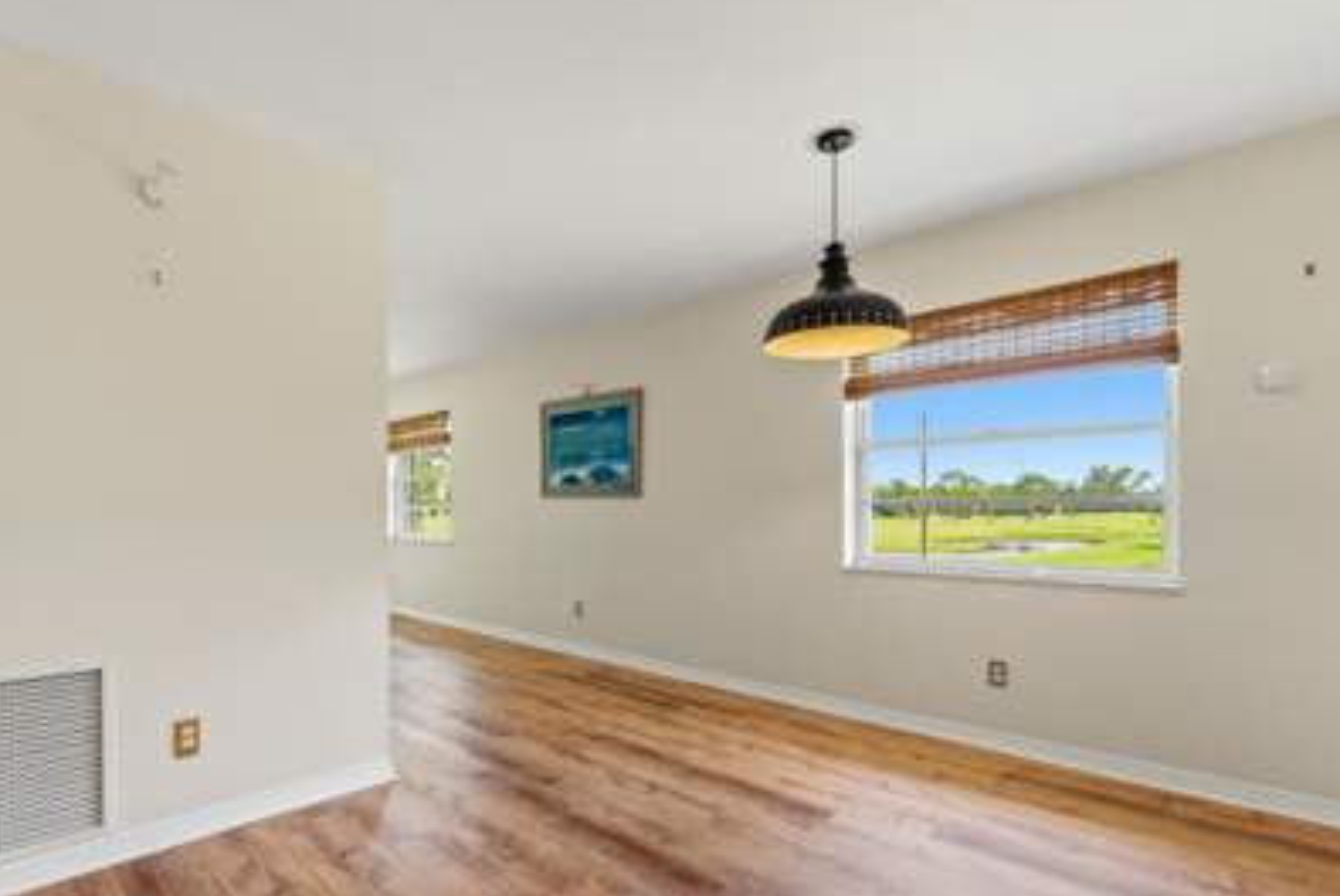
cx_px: 590
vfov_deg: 70.1
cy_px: 519
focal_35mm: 17
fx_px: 633
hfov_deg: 92.8
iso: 250
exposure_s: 1/13
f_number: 9
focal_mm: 14
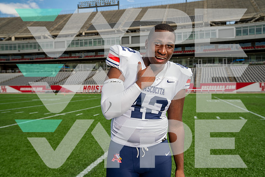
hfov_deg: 63.6
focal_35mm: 29
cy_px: 88
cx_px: 132
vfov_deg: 45.0
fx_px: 214
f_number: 5
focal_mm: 29
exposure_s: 1/320
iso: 100
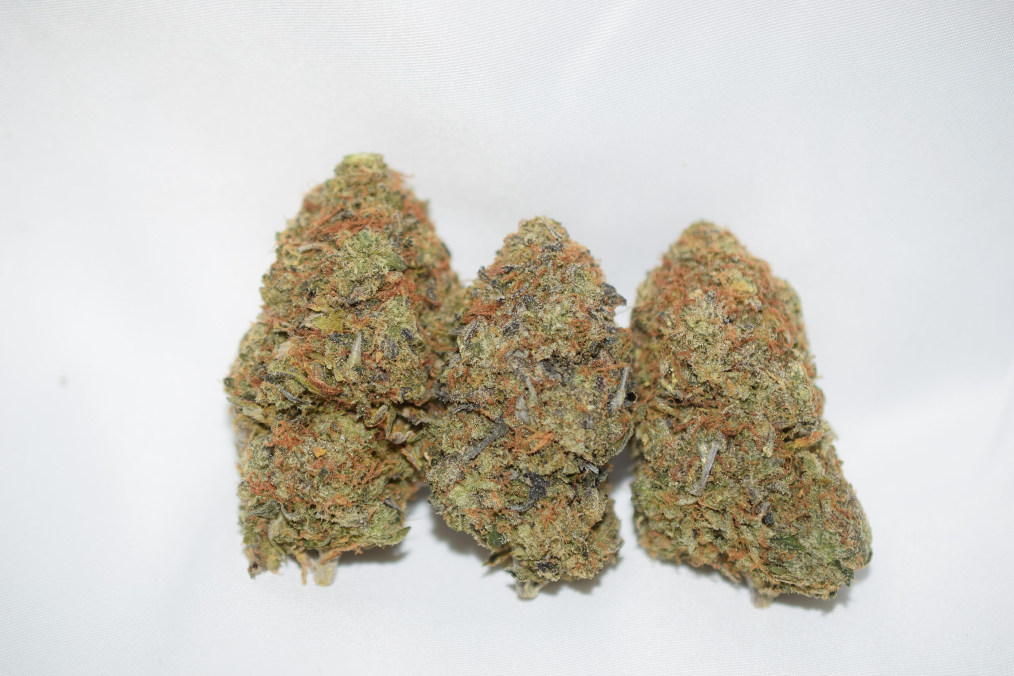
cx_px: 507
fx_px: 1690
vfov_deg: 22.6
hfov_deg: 33.4
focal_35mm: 60
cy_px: 338
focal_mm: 40
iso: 100
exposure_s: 1/60
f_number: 3
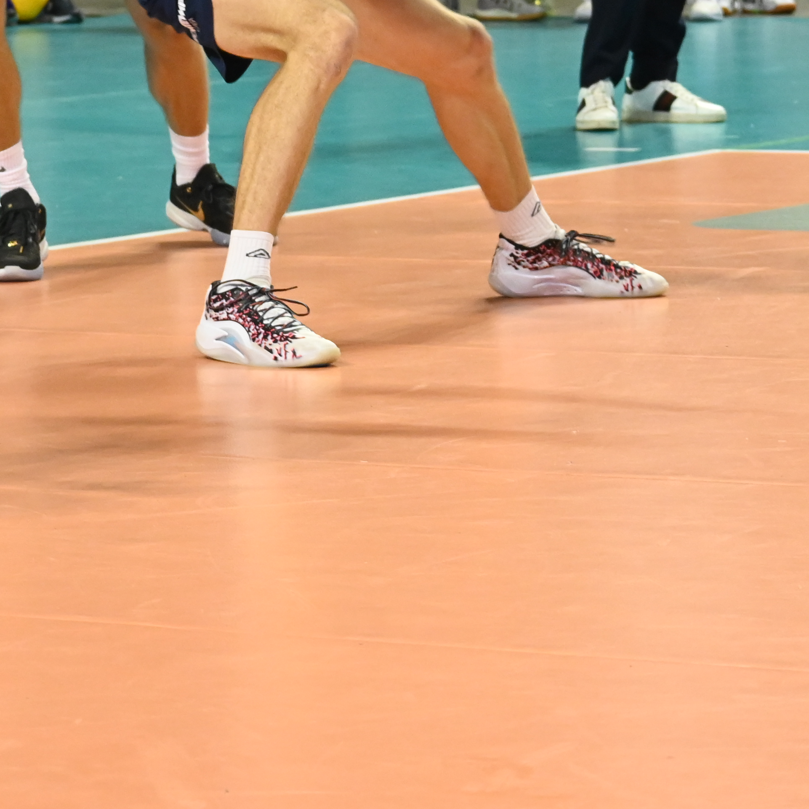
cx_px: 248
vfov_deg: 7.6
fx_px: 6055
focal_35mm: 229
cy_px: 42
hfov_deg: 7.6
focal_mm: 62
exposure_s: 1/125
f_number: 4.8
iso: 2000
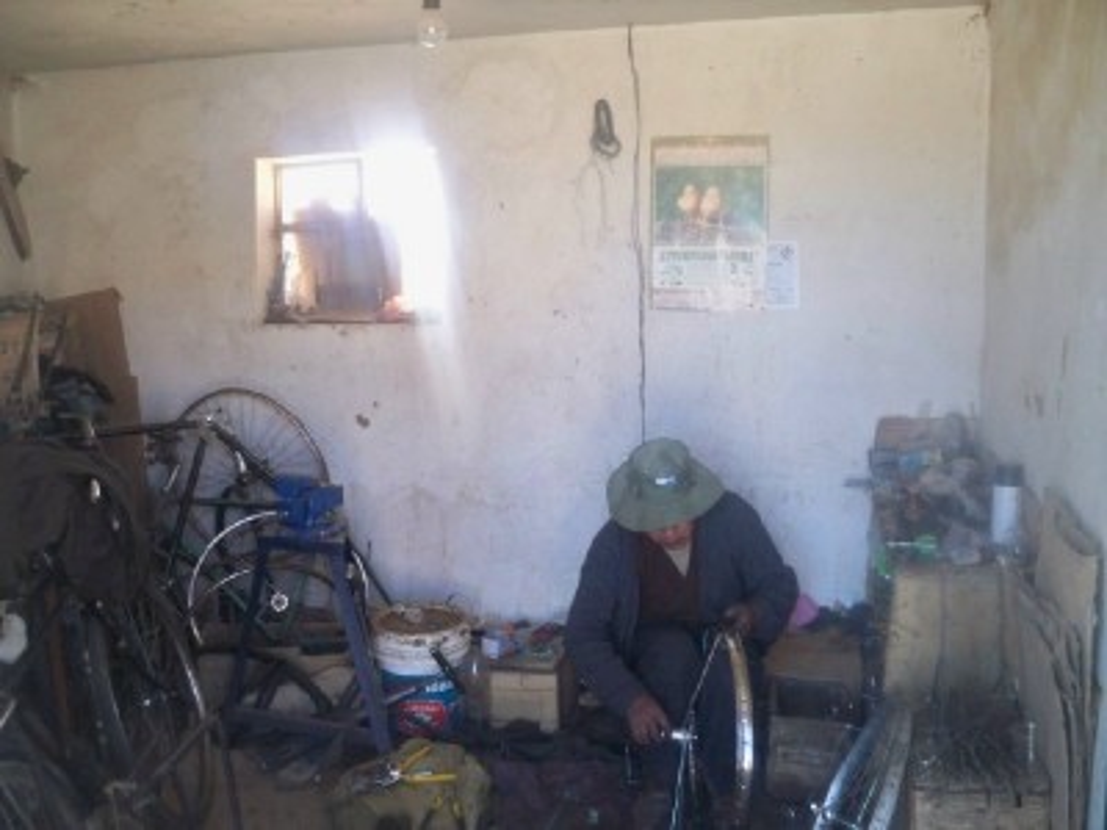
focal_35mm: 35
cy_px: 415
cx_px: 554
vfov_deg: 40.7
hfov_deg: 52.6
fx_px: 1119
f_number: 3.1
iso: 500
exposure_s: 1/60
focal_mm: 6.3
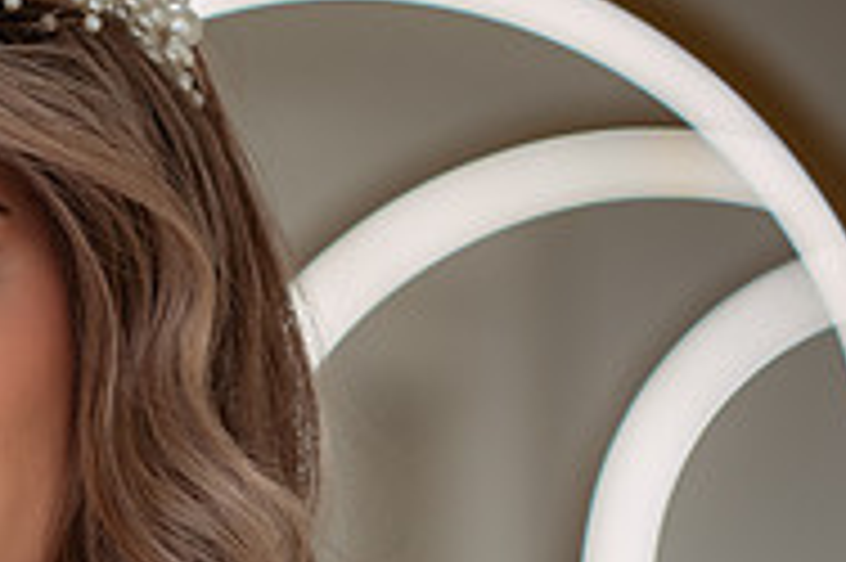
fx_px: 5424
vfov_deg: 5.9
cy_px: 719
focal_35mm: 231
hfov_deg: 8.8
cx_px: -248
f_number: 2.8
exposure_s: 1/160
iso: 500
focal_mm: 75
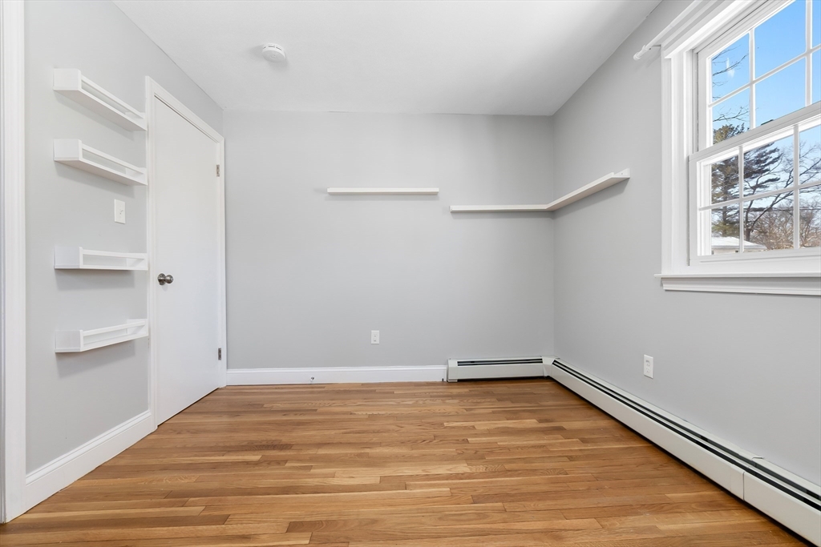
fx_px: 342
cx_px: 410
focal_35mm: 15
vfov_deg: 77.3
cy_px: 274
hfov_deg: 100.4
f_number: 10
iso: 100
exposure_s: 1/3
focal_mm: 10
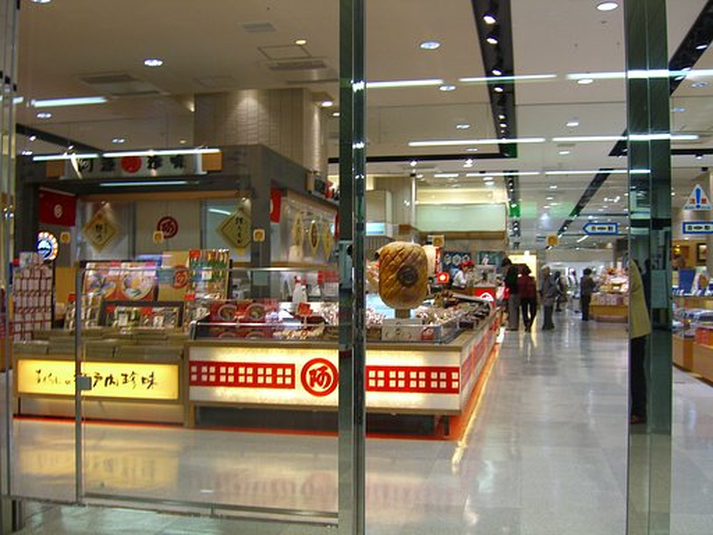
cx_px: 356
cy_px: 268
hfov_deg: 49.0
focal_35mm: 38
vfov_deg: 37.7
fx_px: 783
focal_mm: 7.9
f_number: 2.8
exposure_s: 1/100
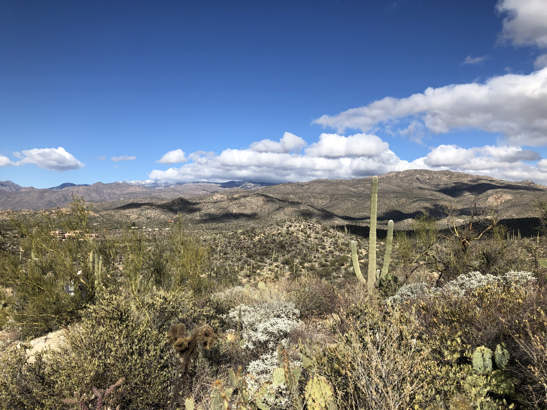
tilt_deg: +2.8
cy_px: 205
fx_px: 442
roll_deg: -0.9
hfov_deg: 63.4
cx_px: 274
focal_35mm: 28
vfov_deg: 49.7
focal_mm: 3.99
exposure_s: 1/3003
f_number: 1.8
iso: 20
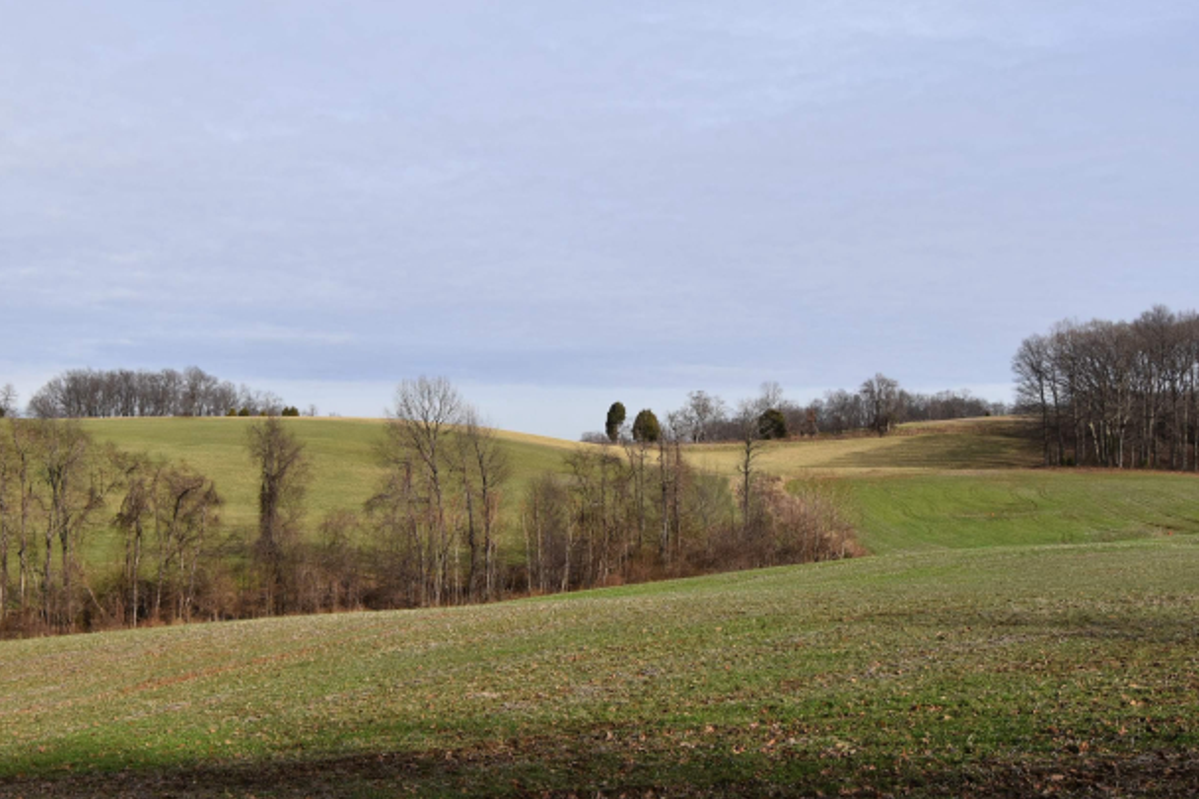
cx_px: 491
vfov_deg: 35.9
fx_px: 1232
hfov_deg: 51.6
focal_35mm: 37
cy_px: 422
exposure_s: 1/400
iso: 200
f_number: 10
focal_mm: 20
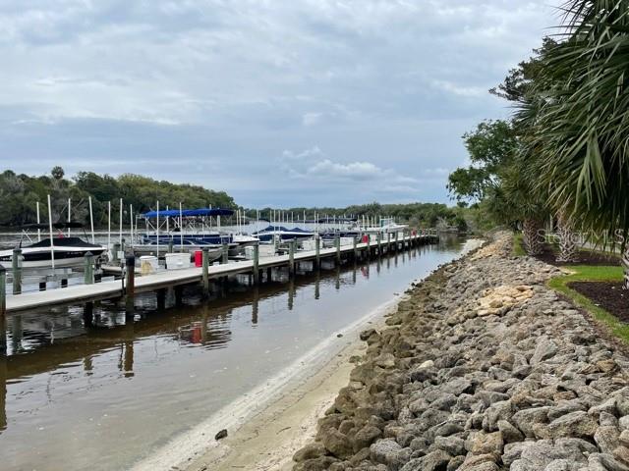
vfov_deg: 53.1
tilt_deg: -0.7
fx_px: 472
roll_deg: -1.3
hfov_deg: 67.3
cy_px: 236
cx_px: 314
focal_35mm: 26
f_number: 1.6
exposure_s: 1/4000
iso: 32
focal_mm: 4.2
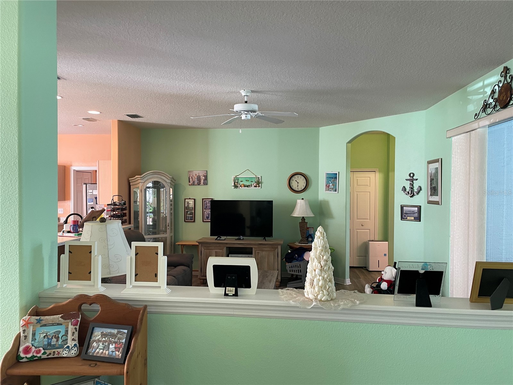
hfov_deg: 67.3
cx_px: 256
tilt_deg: +0.7
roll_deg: +0.7
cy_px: 192
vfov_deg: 53.1
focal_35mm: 26
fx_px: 385
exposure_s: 1/60
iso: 100
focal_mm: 4.2
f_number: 1.6
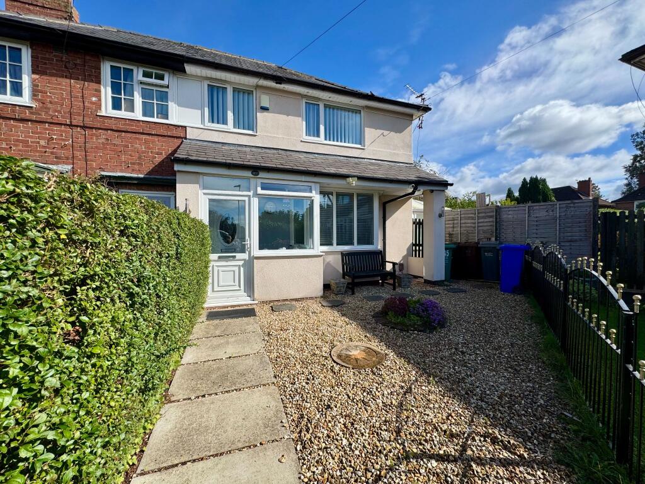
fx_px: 261
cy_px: 242
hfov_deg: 102.1
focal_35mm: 14
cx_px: 322
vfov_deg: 85.7
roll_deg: +0.6
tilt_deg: -1.1
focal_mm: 2.22
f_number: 2.2
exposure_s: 1/1927
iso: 40
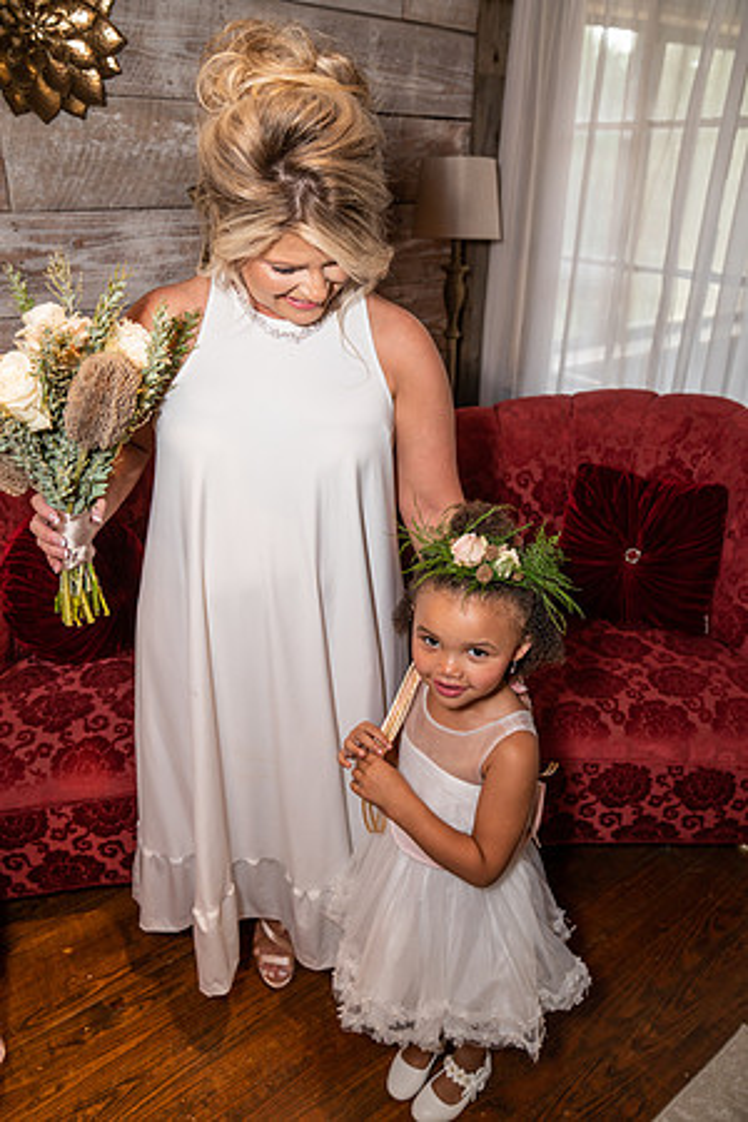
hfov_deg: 49.6
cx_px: 374
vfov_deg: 69.4
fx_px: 810
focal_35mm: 26
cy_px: 561
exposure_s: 1/100
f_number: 4
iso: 1000
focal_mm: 26
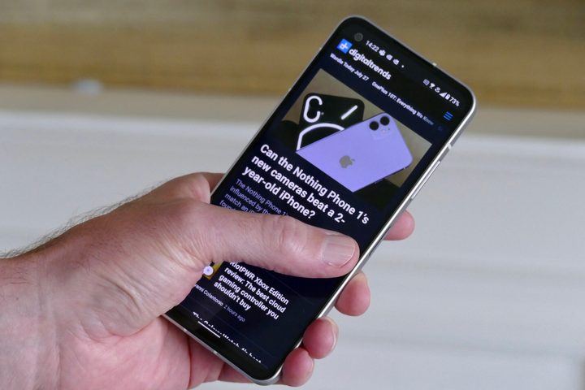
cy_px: 195
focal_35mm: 170
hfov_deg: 12.1
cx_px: 292
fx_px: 2762
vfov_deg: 8.1
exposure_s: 1/100
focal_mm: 61.93
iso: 1250
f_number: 4
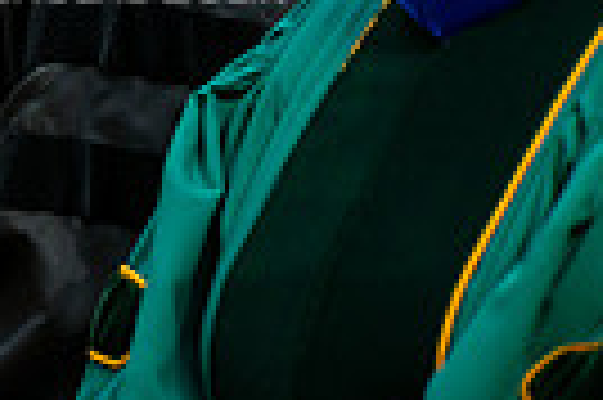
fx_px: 10874
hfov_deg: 3.2
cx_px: 99
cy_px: -211
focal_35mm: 650
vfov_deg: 2.1
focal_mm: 150
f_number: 2.8
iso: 250
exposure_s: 1/500
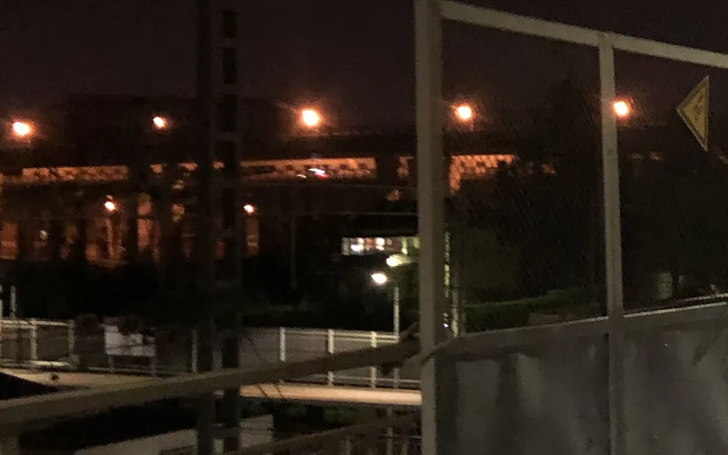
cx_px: 846
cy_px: 201
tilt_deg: +2.8
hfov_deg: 23.1
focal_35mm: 83
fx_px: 1647
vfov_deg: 15.7
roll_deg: -0.5
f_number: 1.8
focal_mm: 4
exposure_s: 1/4
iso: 160
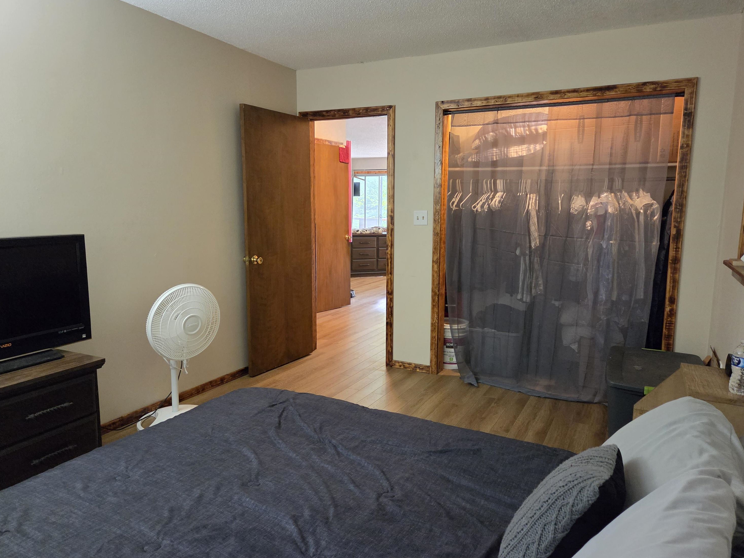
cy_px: 282
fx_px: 516
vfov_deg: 56.8
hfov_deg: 71.6
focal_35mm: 24
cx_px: 385
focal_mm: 5.4
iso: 1250
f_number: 1.8
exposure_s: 1/120
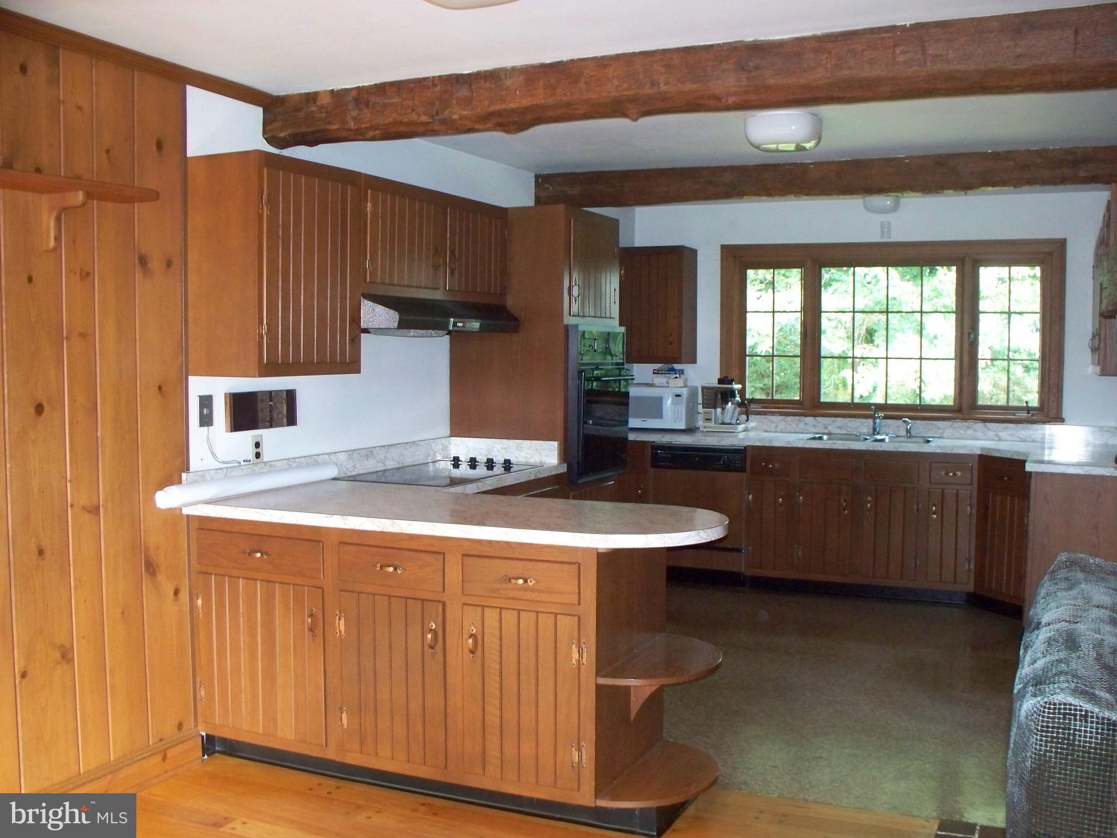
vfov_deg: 39.7
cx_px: 558
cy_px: 419
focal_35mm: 36
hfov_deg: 51.4
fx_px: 1162
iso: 400
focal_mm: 7.54
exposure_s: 1/30
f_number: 2.8
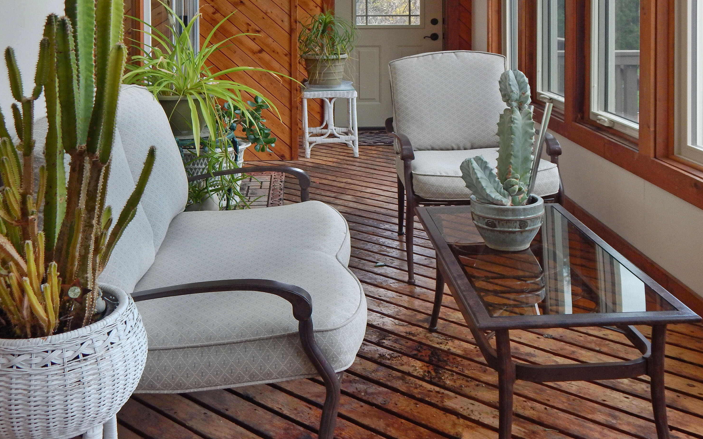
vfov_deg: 31.2
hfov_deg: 48.2
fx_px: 786
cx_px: 349
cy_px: 195
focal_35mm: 41
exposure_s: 1/60
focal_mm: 6.8
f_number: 3.4
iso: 125
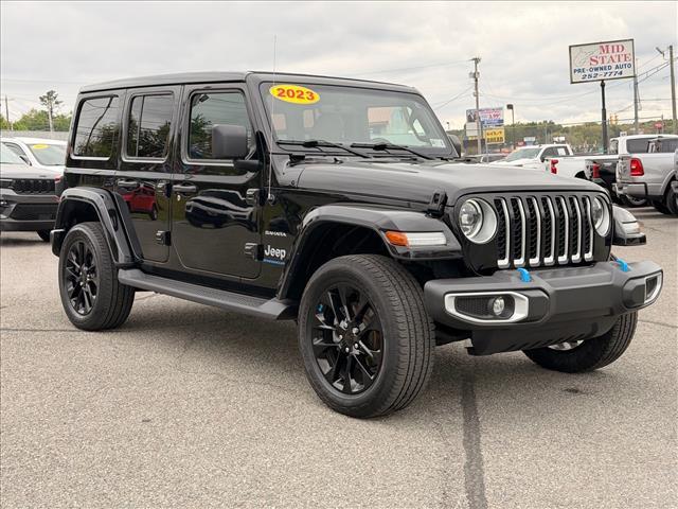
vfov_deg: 30.3
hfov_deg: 39.7
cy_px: 254
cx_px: 339
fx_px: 940
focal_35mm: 48
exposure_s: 1/583
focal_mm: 6.76
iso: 80
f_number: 1.78
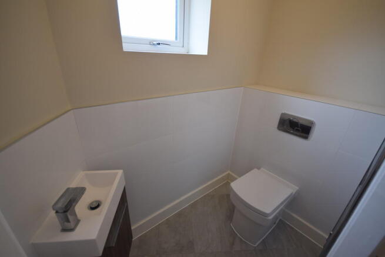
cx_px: 192
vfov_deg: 77.4
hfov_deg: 100.4
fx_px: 160
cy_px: 128
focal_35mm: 15
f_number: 4.5
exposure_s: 1/80
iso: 400
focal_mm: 10
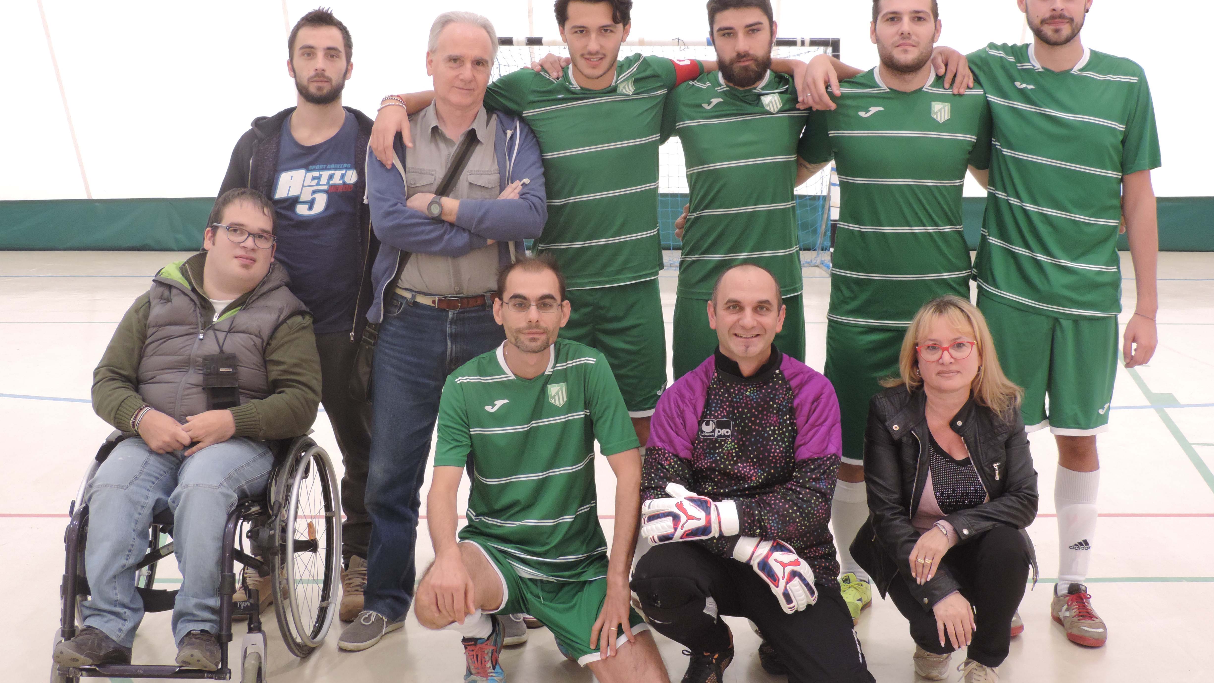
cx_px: 608
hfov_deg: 43.7
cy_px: 304
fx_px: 1513
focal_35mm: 47
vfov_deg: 25.4
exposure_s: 1/30
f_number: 3.4
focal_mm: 7.6
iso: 400
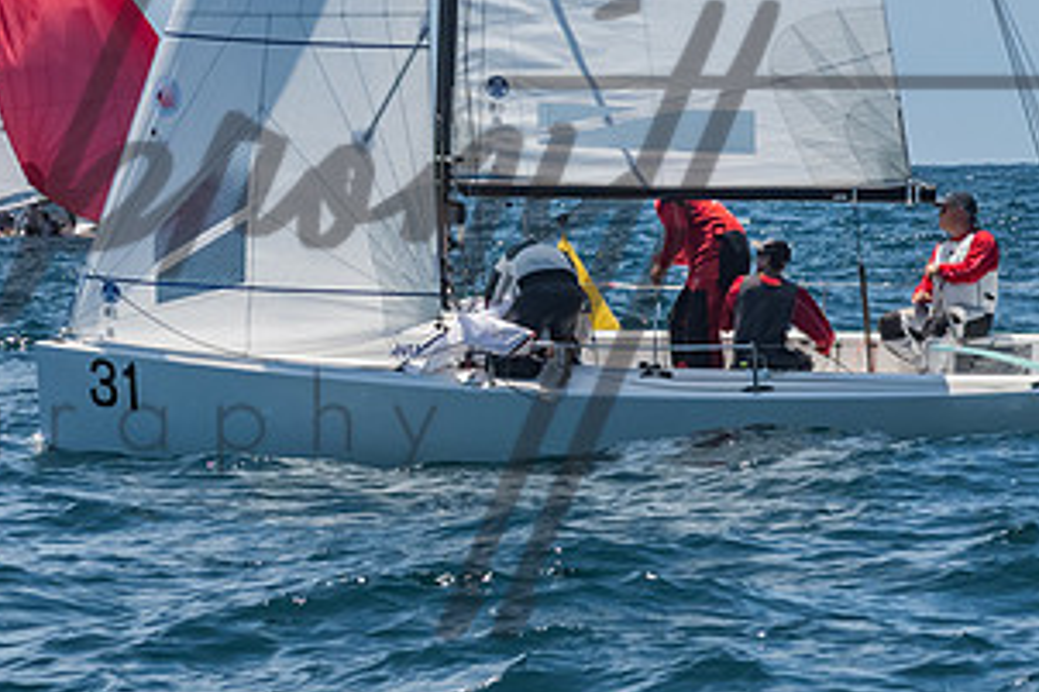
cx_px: 286
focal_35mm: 388
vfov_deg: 3.5
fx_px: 11192
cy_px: 162
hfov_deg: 5.3
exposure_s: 1/1600
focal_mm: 135
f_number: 14
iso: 640
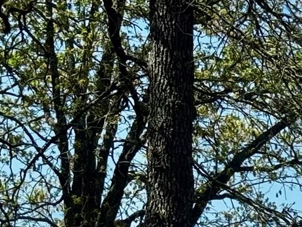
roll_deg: -1.3
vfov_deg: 6.8
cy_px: 262
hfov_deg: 8.9
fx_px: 1894
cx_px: 434
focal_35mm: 217
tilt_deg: +5.9
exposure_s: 1/3096
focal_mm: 6.76
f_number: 1.78
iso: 64
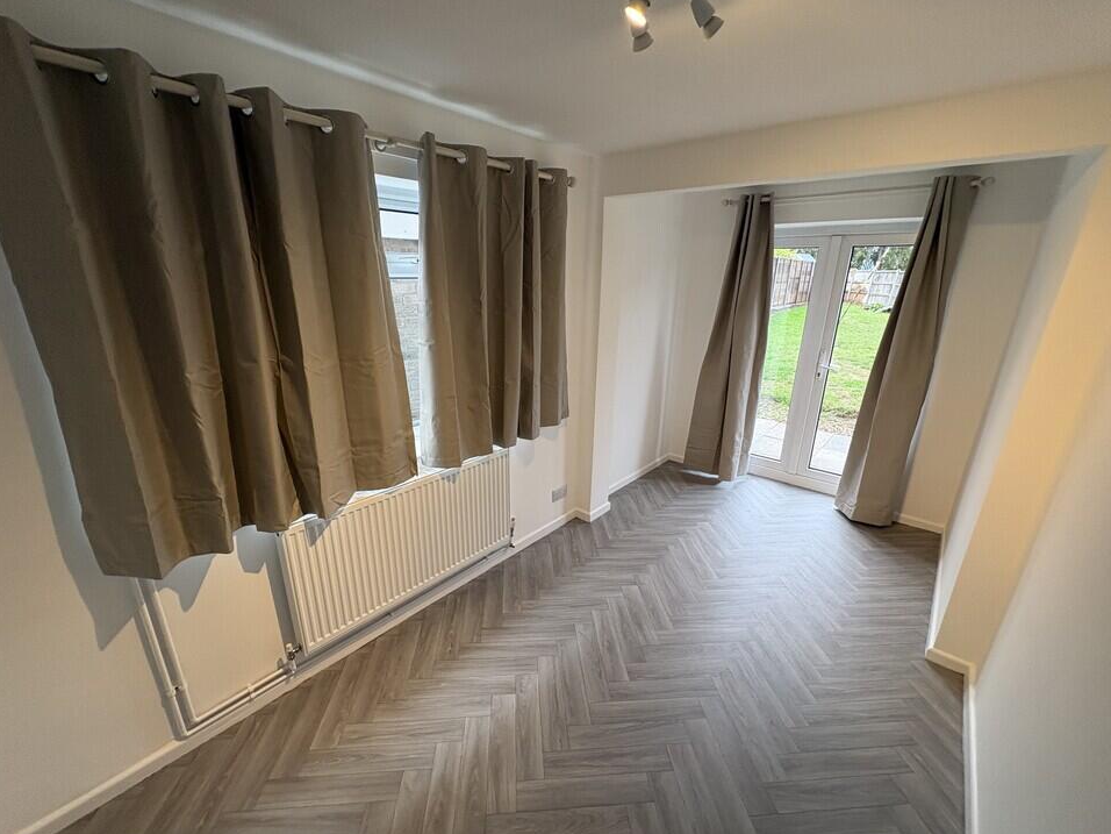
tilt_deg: -18.2
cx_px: 553
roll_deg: -0.8
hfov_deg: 98.2
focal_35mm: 15
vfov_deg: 81.7
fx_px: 481
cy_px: 437
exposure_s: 1/100
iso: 160
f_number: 2.2
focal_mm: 2.22
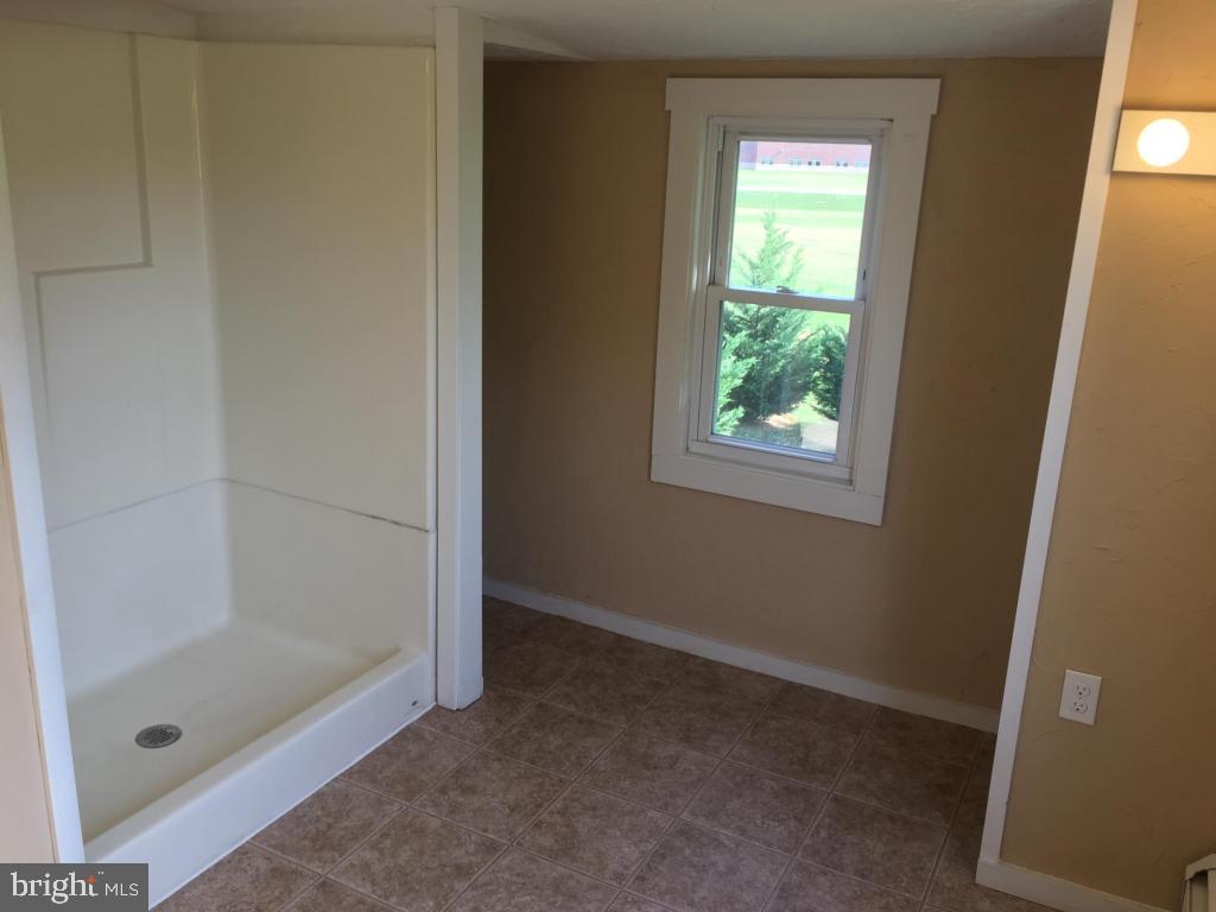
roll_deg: -2.5
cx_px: 608
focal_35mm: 29
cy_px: 456
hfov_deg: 61.7
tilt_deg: -15.4
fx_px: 1019
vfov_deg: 48.2
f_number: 2.2
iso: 32
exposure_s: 1/60
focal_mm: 4.15
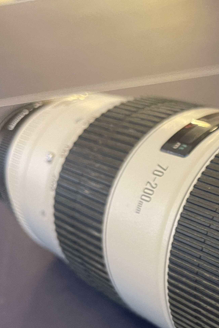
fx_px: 493
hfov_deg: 22.5
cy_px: 250
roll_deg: +6.6
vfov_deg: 35.9
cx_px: 283
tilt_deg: -35.8
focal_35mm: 54
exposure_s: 1/33
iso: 400
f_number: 1.6
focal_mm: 5.1
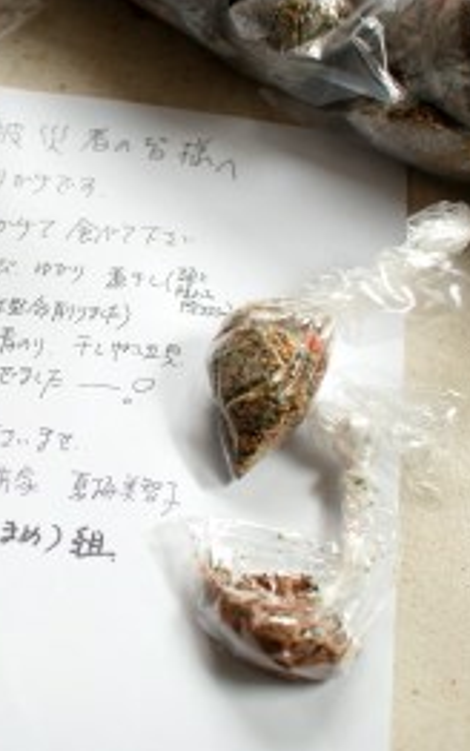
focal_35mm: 70
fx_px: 1433
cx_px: 72
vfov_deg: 29.4
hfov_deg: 18.4
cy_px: 376
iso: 125
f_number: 2.5
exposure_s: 1/100
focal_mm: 30
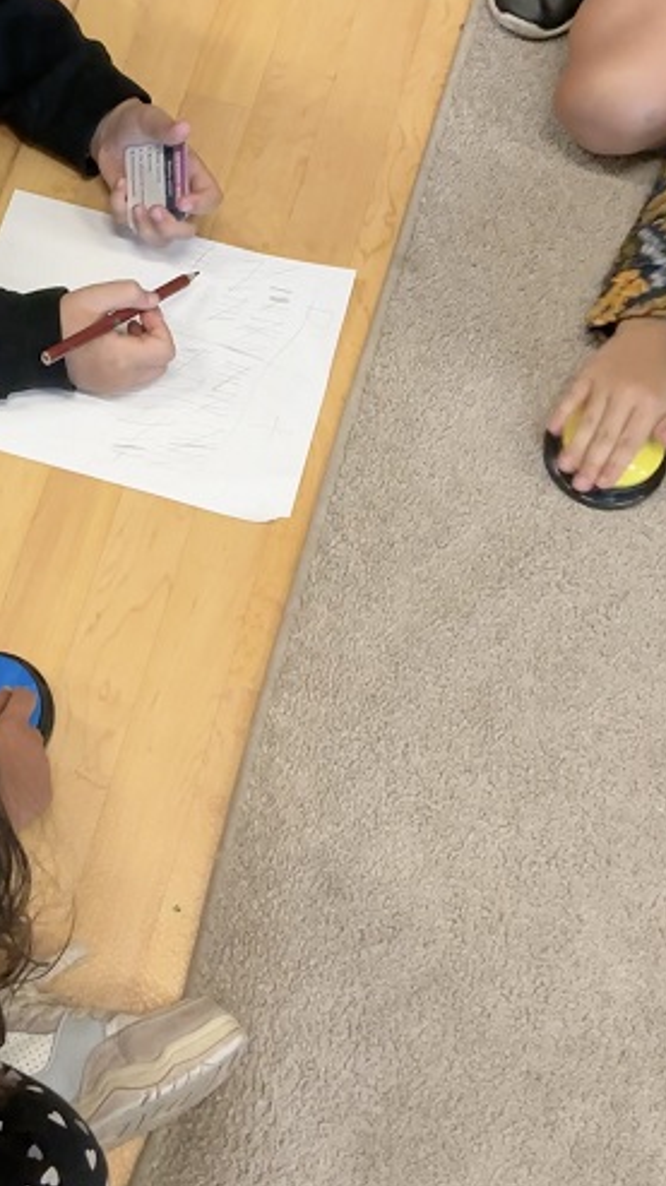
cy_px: 594
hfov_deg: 36.5
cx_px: 255
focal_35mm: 32
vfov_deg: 61.0
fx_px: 1005
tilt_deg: -66.5
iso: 200
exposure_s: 1/60
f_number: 1.8
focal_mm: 3
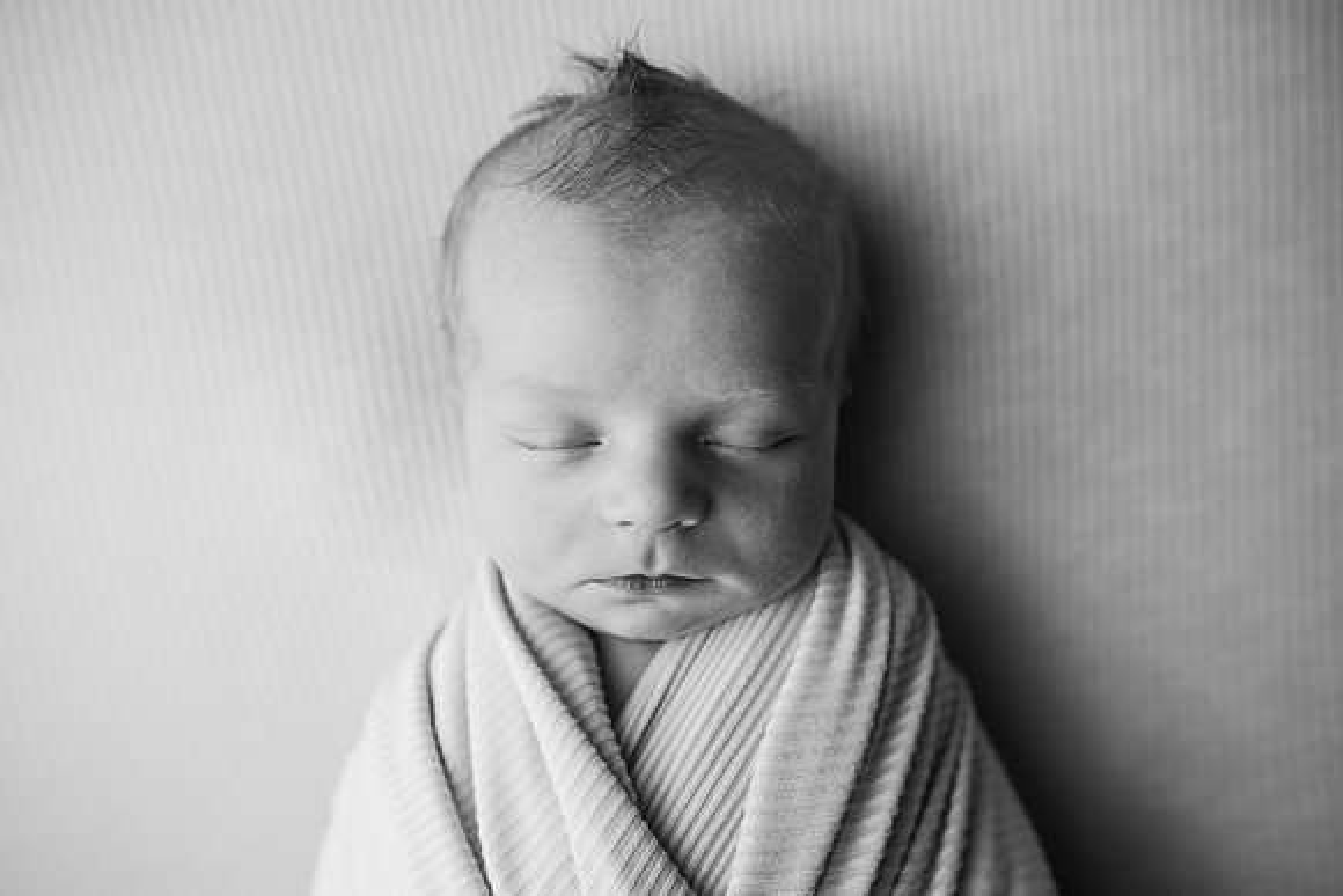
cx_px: 672
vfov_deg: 53.2
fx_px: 896
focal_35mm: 24
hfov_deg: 73.7
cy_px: 448
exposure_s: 1/160
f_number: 2.8
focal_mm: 24
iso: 80
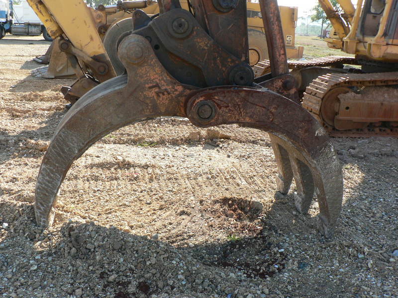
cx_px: 199
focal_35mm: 36
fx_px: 414
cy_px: 149
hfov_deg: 51.4
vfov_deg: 39.7
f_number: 4
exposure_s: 1/125
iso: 80
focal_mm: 6
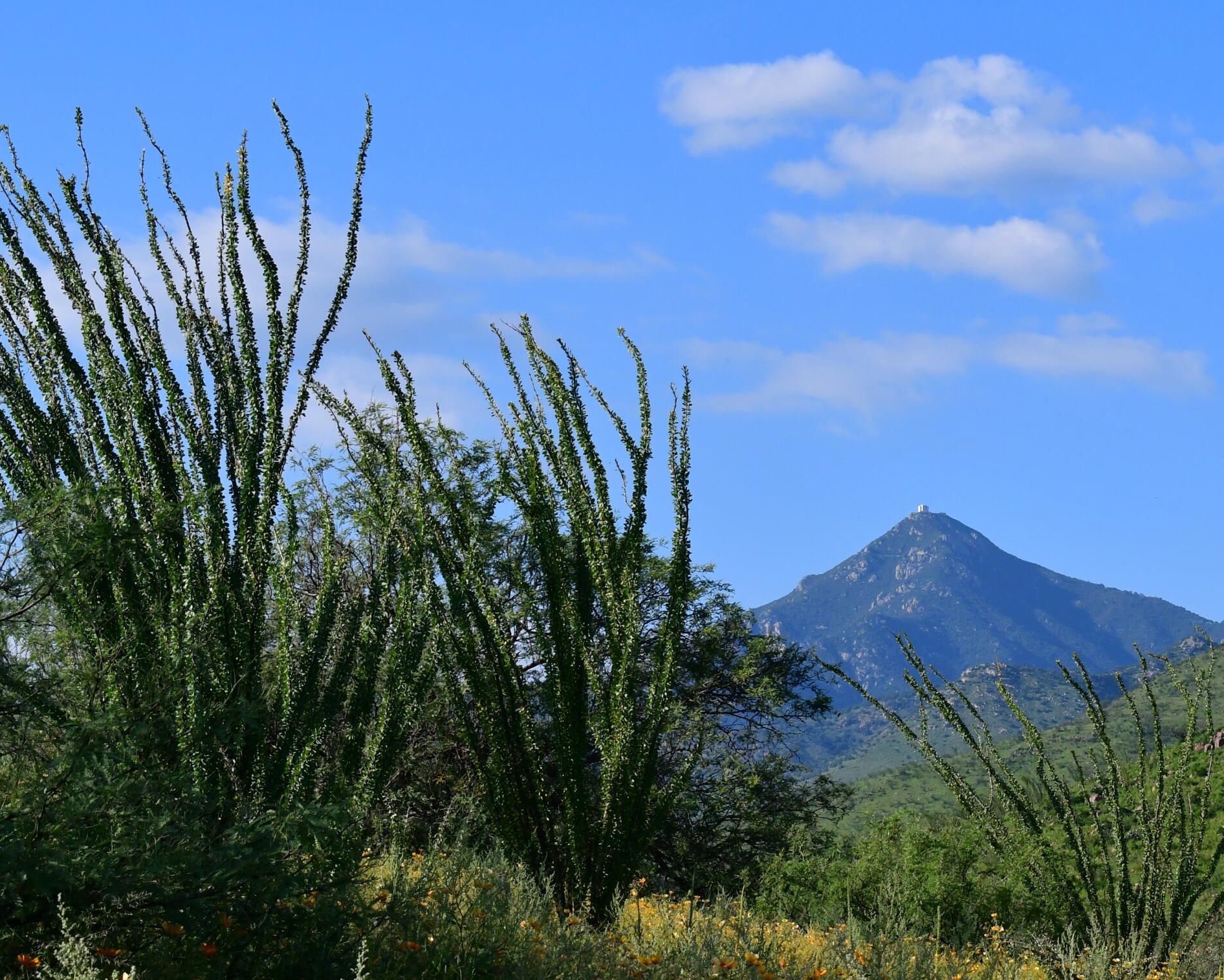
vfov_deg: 12.6
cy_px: 645
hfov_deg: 15.7
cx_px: 932
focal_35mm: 122
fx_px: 4420
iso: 800
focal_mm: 55
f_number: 13
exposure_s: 1/1000
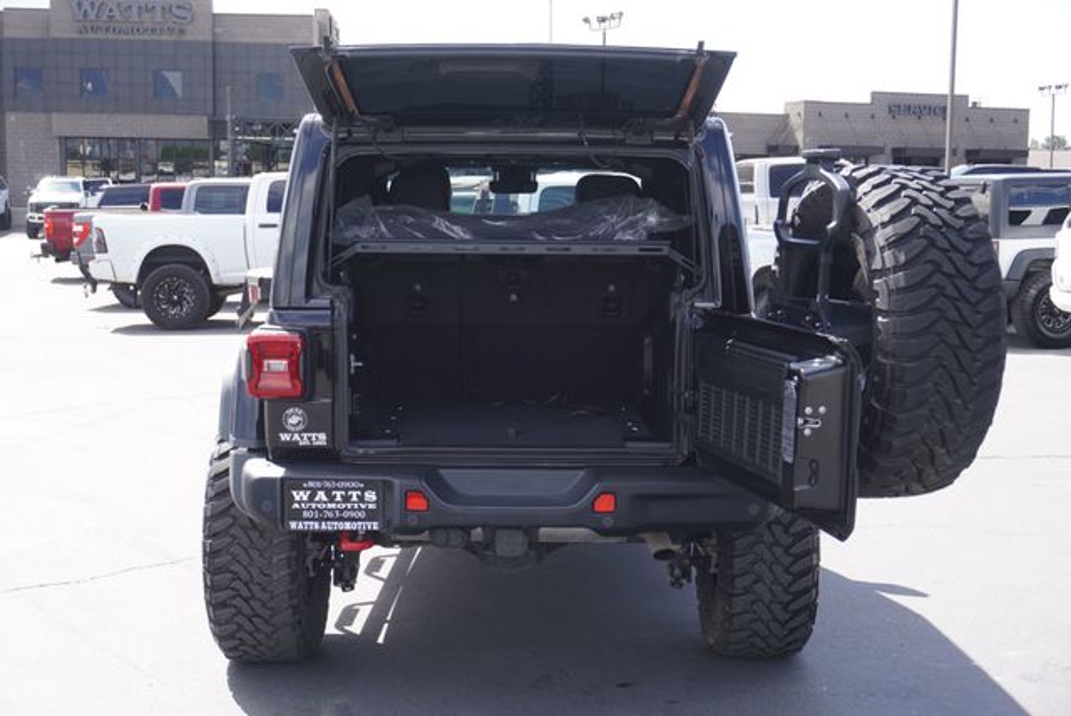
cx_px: 536
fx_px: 1474
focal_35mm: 50
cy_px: 358
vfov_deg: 27.3
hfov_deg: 39.9
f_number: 6.3
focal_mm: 33
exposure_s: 1/100
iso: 100
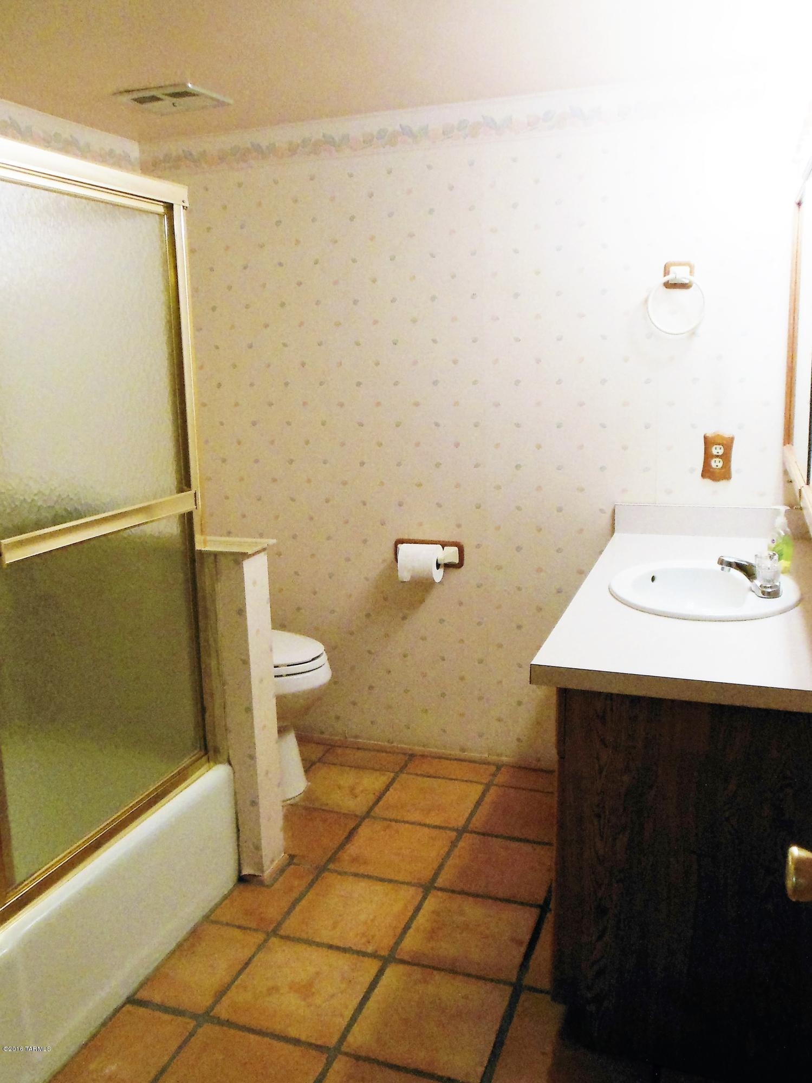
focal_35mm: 25
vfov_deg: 69.4
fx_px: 782
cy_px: 542
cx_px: 406
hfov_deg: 54.9
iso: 400
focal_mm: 4.5
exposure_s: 1/80
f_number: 3.2
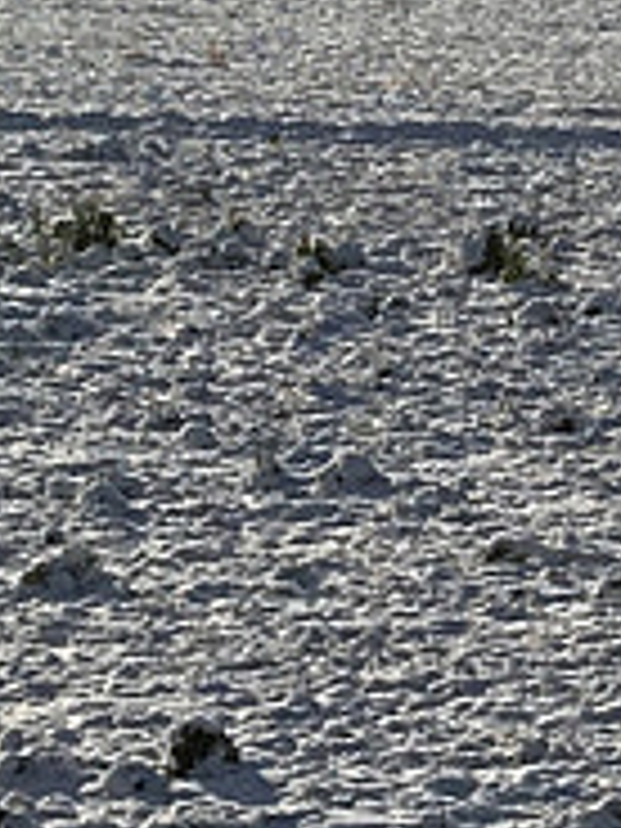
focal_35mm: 252
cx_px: 2102
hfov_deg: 5.4
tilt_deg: +0.4
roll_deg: -2.0
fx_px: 6028
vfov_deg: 7.8
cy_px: -166
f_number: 2.2
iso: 25
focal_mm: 4.15
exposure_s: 1/5495
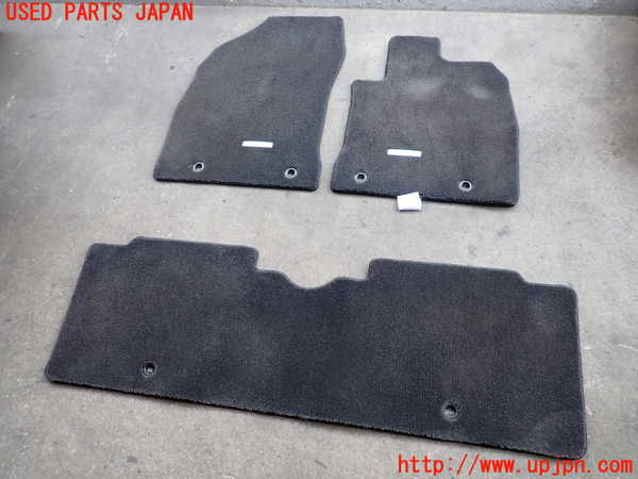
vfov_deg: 54.9
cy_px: 240
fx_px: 461
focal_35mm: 25
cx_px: 319
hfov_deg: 69.4
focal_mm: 4.5
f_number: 2
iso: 160
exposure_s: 1/125
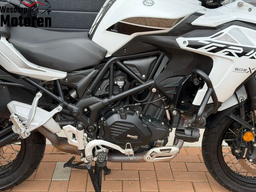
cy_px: 96
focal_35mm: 48
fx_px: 355
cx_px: 128
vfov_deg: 30.3
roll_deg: -0.9
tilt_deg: -19.0
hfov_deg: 39.7
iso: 100
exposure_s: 1/631
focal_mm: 6.76
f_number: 1.78
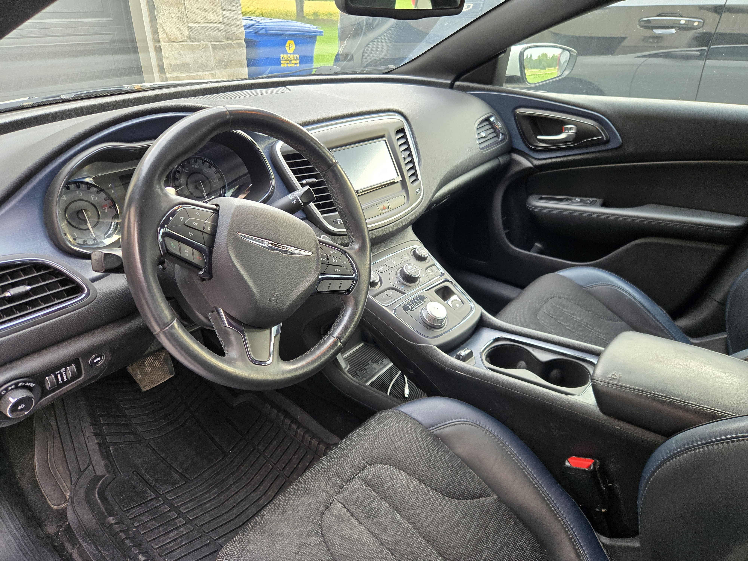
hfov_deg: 73.9
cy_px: 280
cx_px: 374
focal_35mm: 23
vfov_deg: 58.9
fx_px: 497
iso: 250
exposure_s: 1/120
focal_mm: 5.4
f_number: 1.8
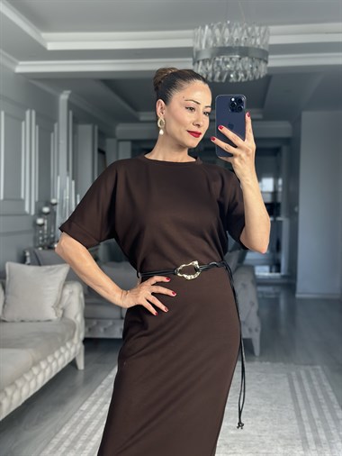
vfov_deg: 39.6
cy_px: 228
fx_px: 632
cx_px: 171
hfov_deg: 30.3
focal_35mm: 48
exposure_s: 1/171
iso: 100
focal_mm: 6.86
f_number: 1.78
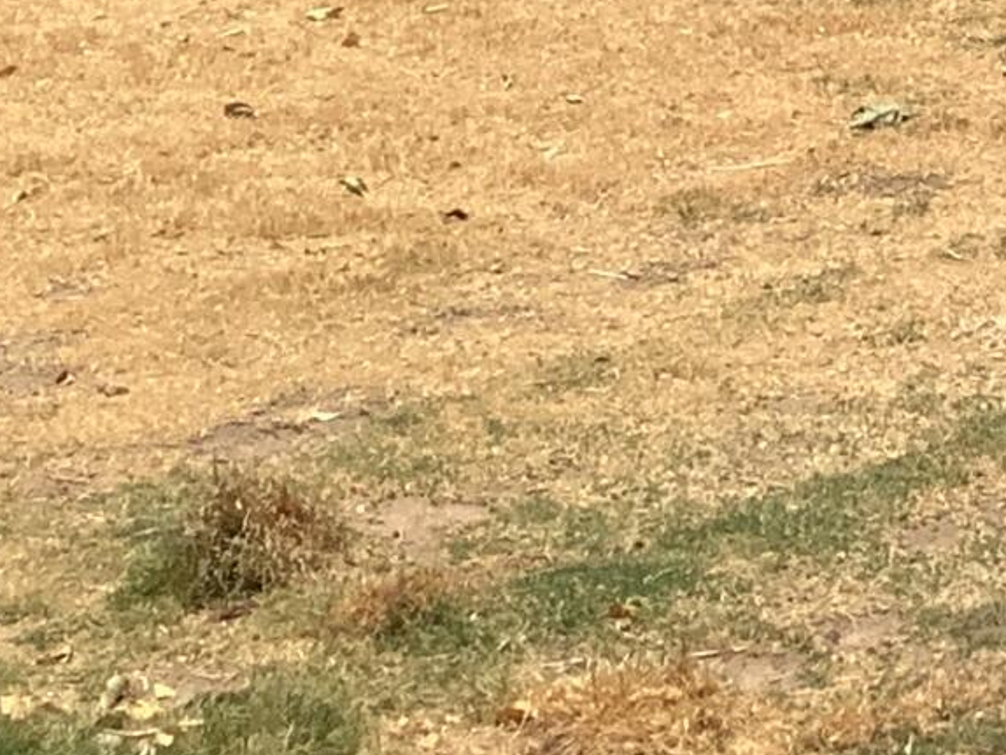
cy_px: -937
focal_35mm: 162
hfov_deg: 10.7
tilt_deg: -3.1
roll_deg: -0.6
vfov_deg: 8.5
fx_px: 4710
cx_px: 2298
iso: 25
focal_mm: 3.3
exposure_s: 1/1314
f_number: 2.4
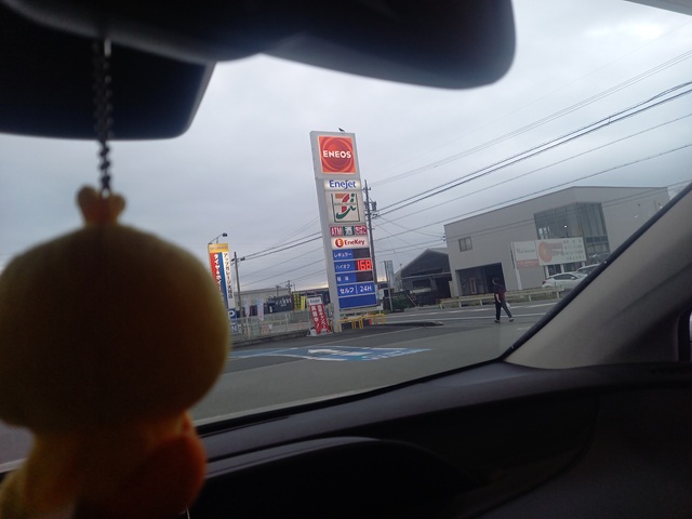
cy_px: 260
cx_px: 346
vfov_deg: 54.9
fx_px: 500
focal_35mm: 25
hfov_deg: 69.4
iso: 100
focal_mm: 4.65
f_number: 1.8
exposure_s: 1/120
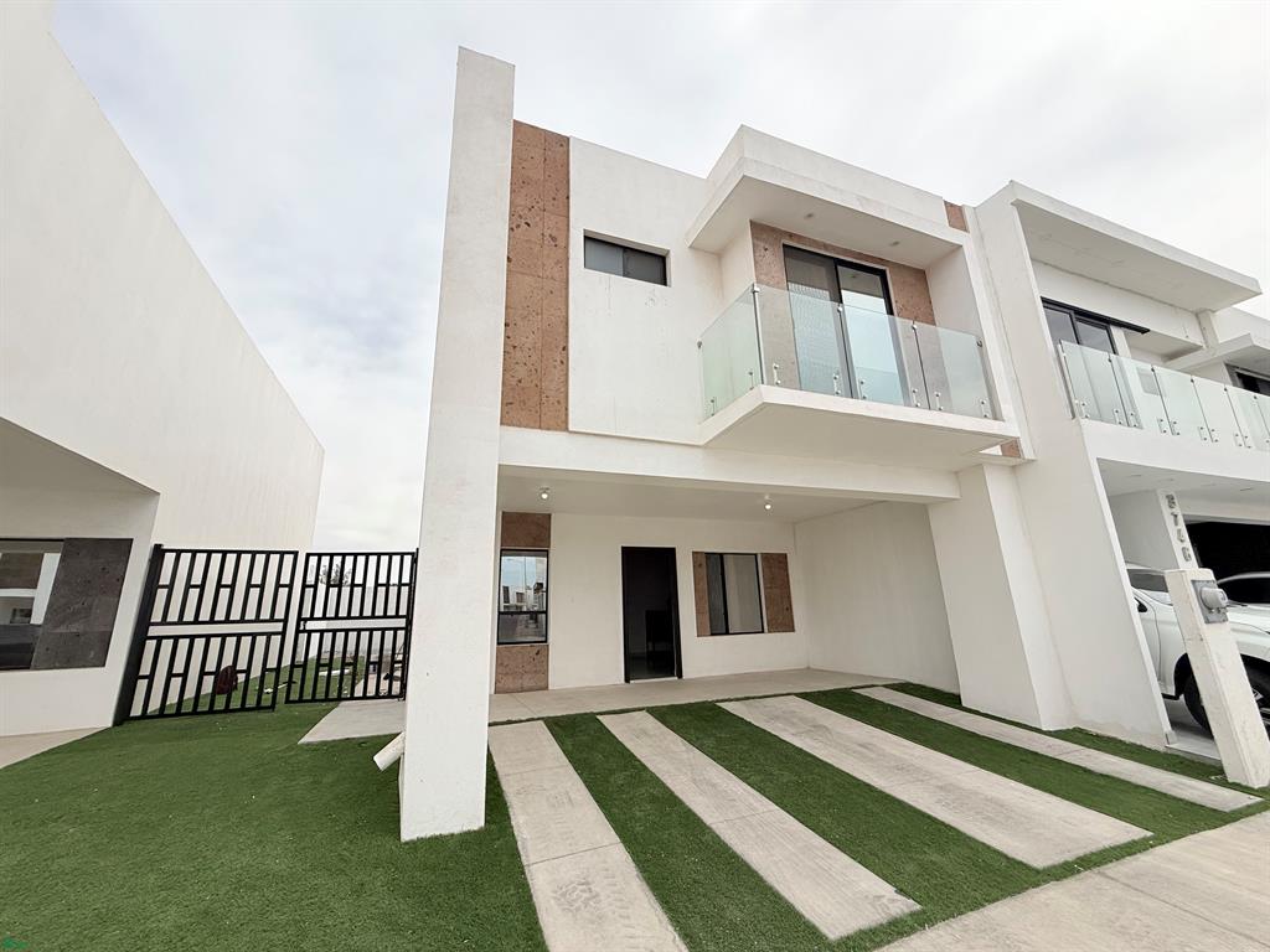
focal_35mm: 14
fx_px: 514
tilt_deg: +12.9
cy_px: 476
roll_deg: +0.0
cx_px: 635
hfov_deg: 102.1
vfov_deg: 85.7
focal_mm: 2.22
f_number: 2.2
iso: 50
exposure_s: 1/3460
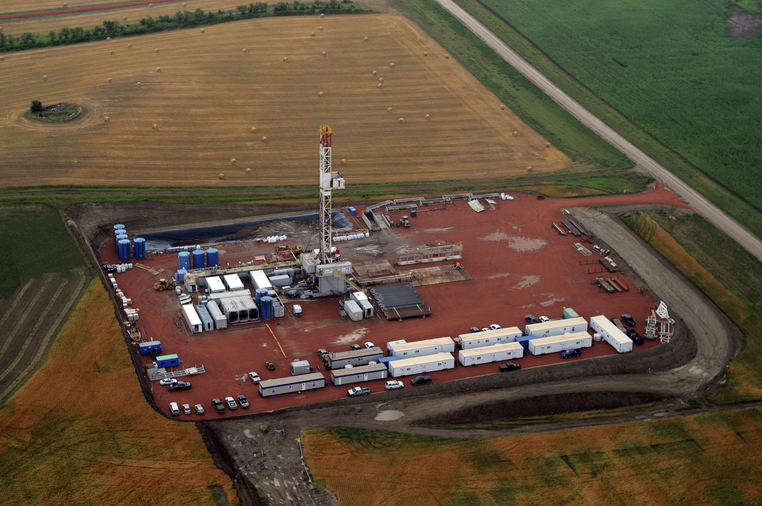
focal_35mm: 75
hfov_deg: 27.0
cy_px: 253
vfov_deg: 18.1
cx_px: 381
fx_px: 1586
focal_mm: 50
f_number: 2.8
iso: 250
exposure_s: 1/3200
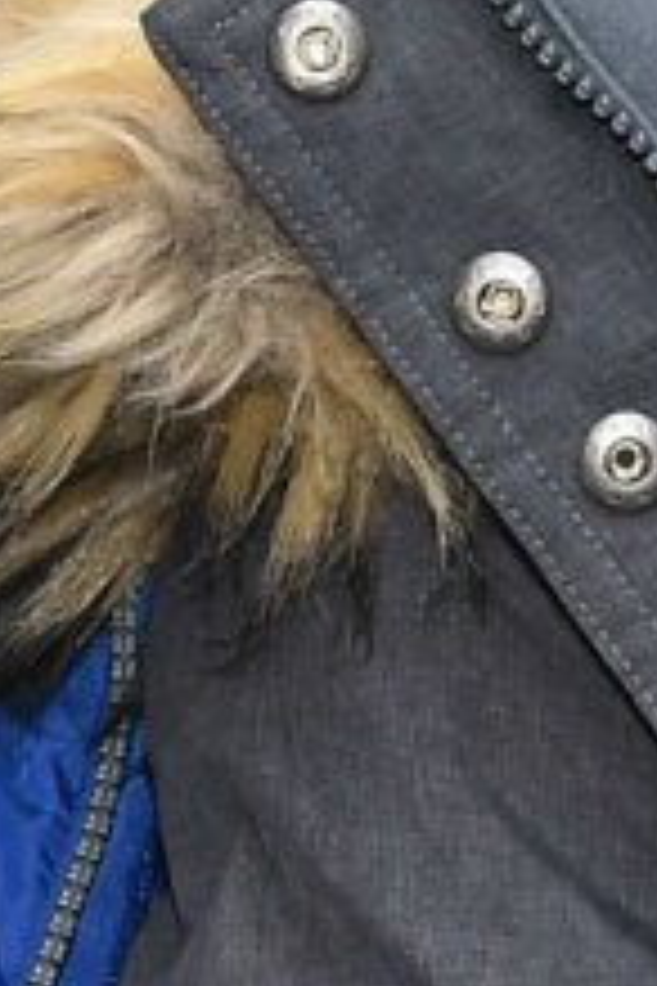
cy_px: 34
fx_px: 14617
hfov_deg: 2.6
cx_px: 333
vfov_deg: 3.9
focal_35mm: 534
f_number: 5.6
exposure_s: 1/320
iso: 800
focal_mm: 38
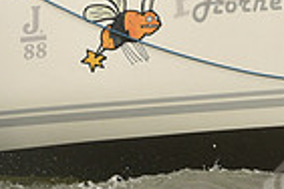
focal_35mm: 989
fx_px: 7802
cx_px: 560
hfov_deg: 2.1
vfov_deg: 1.4
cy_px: 41
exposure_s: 1/1000
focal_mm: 240
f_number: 8
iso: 320
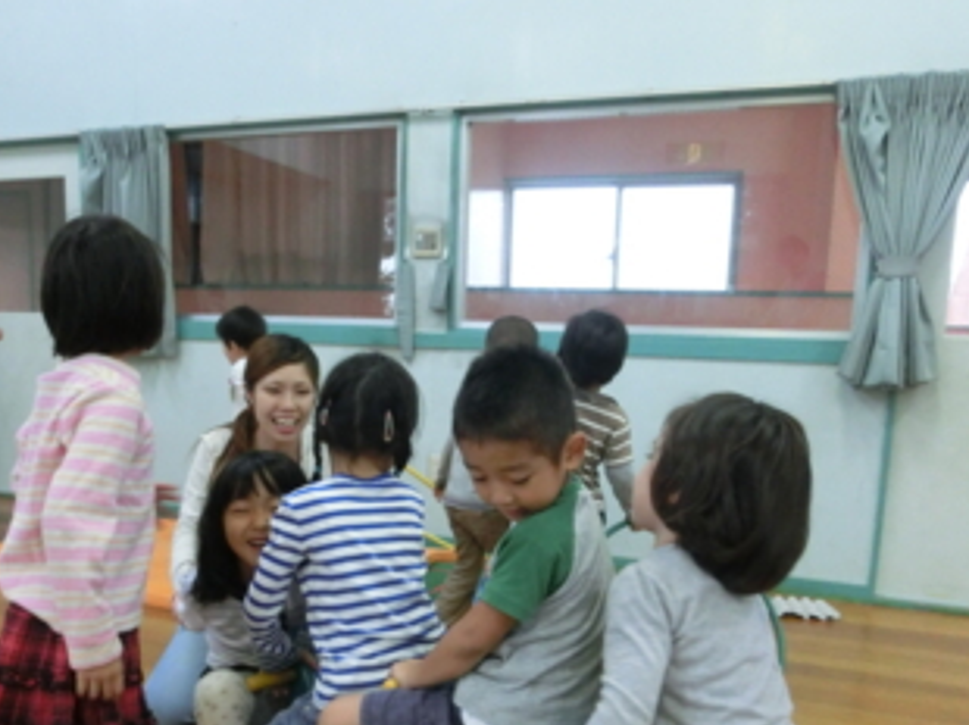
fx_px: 867
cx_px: 416
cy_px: 459
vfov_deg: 45.0
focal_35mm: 31
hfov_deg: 58.2
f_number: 3
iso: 800
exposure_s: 1/100
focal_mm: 4.24
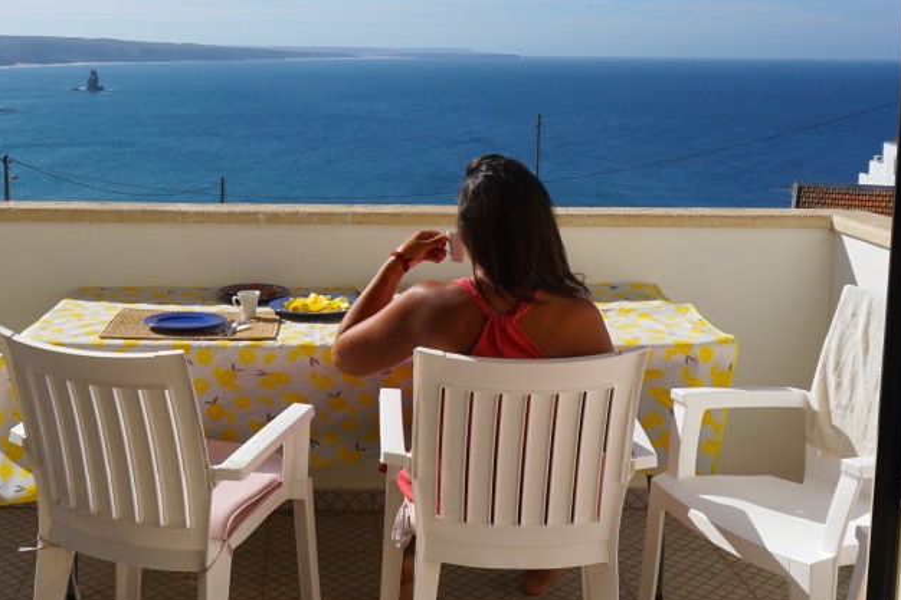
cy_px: 194
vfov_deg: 29.0
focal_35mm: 46
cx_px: 308
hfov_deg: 42.2
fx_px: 1151
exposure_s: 1/800
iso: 160
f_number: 9
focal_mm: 16
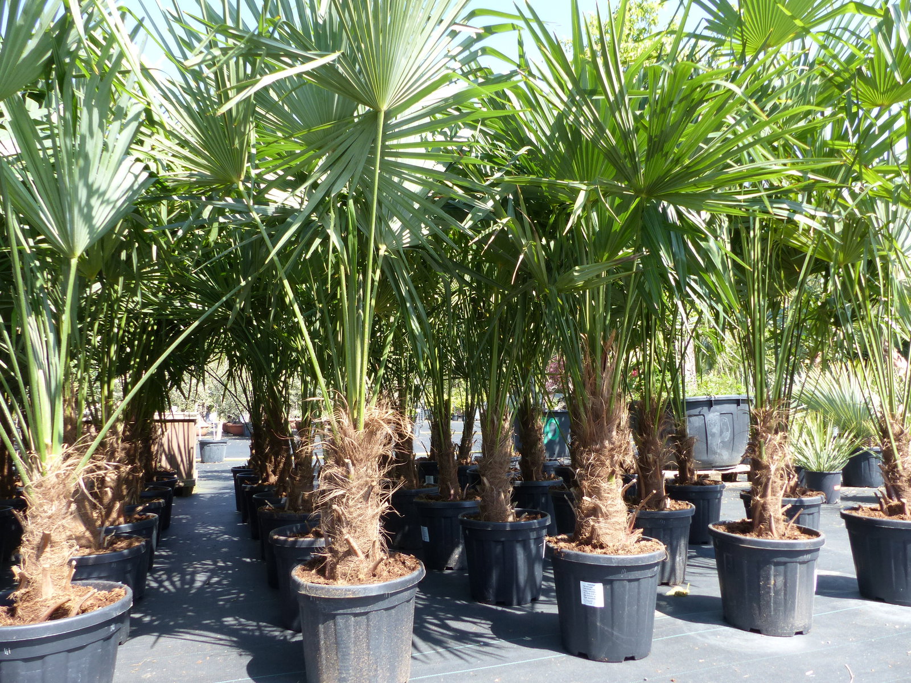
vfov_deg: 54.9
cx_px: 456
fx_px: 658
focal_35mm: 25
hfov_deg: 69.4
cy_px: 342
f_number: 4
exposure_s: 1/160
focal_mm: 4.5
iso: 100
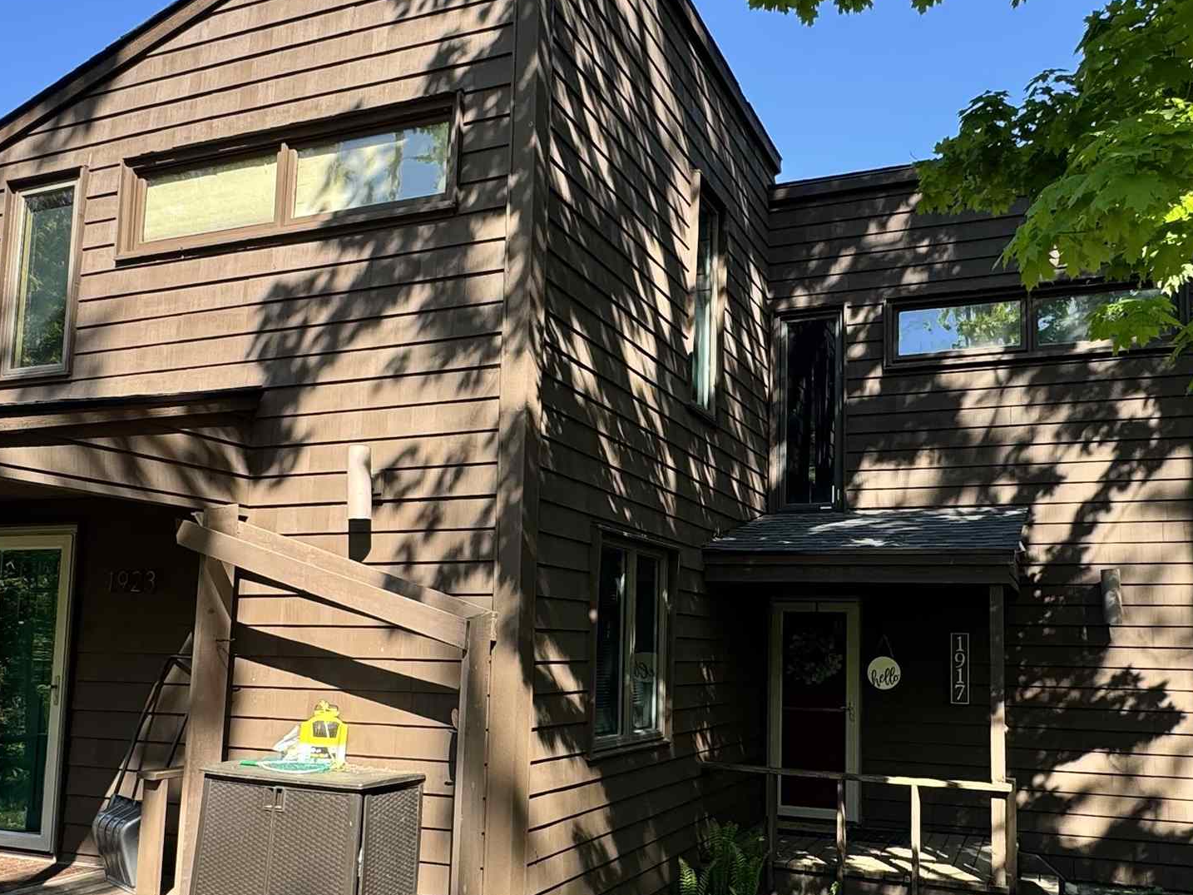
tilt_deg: +8.3
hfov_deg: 59.7
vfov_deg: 46.4
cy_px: 561
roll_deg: +0.0
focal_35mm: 30
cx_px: 683
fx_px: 1034
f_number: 2.2
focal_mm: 2.22
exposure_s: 1/219
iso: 40
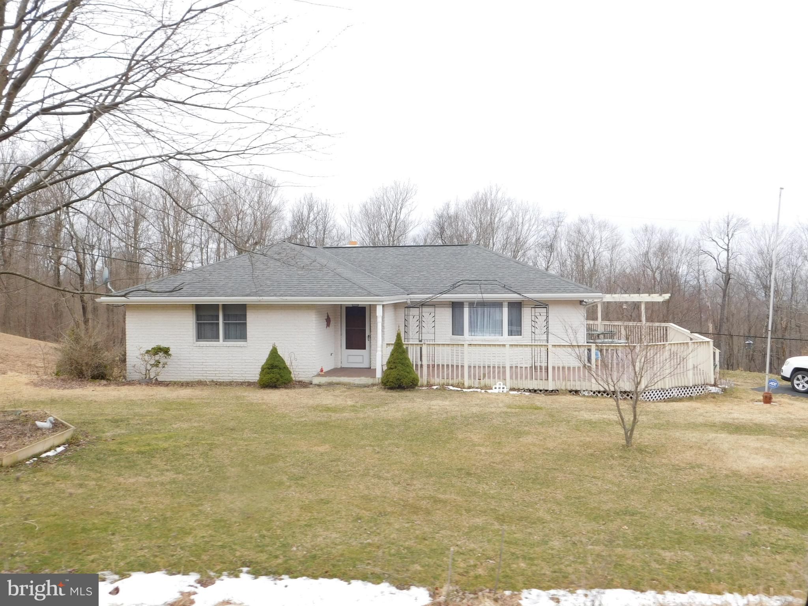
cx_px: 404
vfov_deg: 39.7
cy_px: 303
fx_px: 840
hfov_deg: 51.4
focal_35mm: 36
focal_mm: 6.3
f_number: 3.5
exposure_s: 1/160
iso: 125
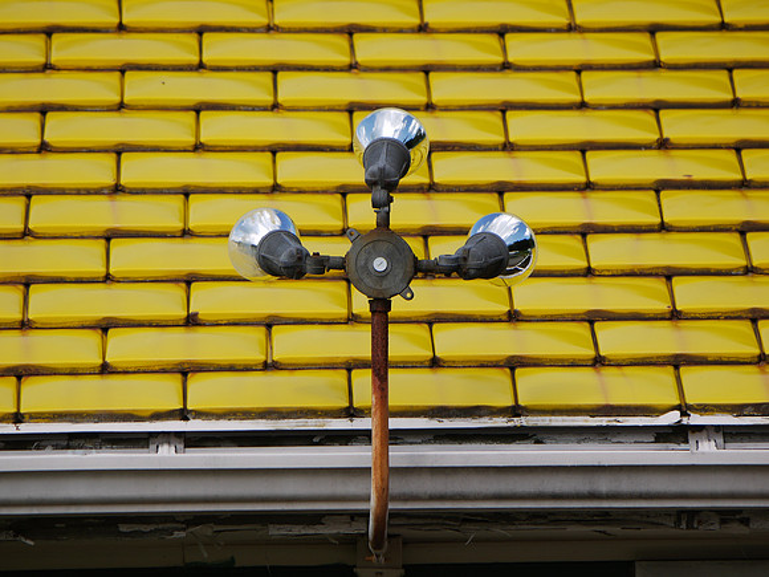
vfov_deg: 2.5
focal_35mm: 600
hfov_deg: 3.3
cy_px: 288
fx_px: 13329
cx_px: 384
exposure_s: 1/250
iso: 100
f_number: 8
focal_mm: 300
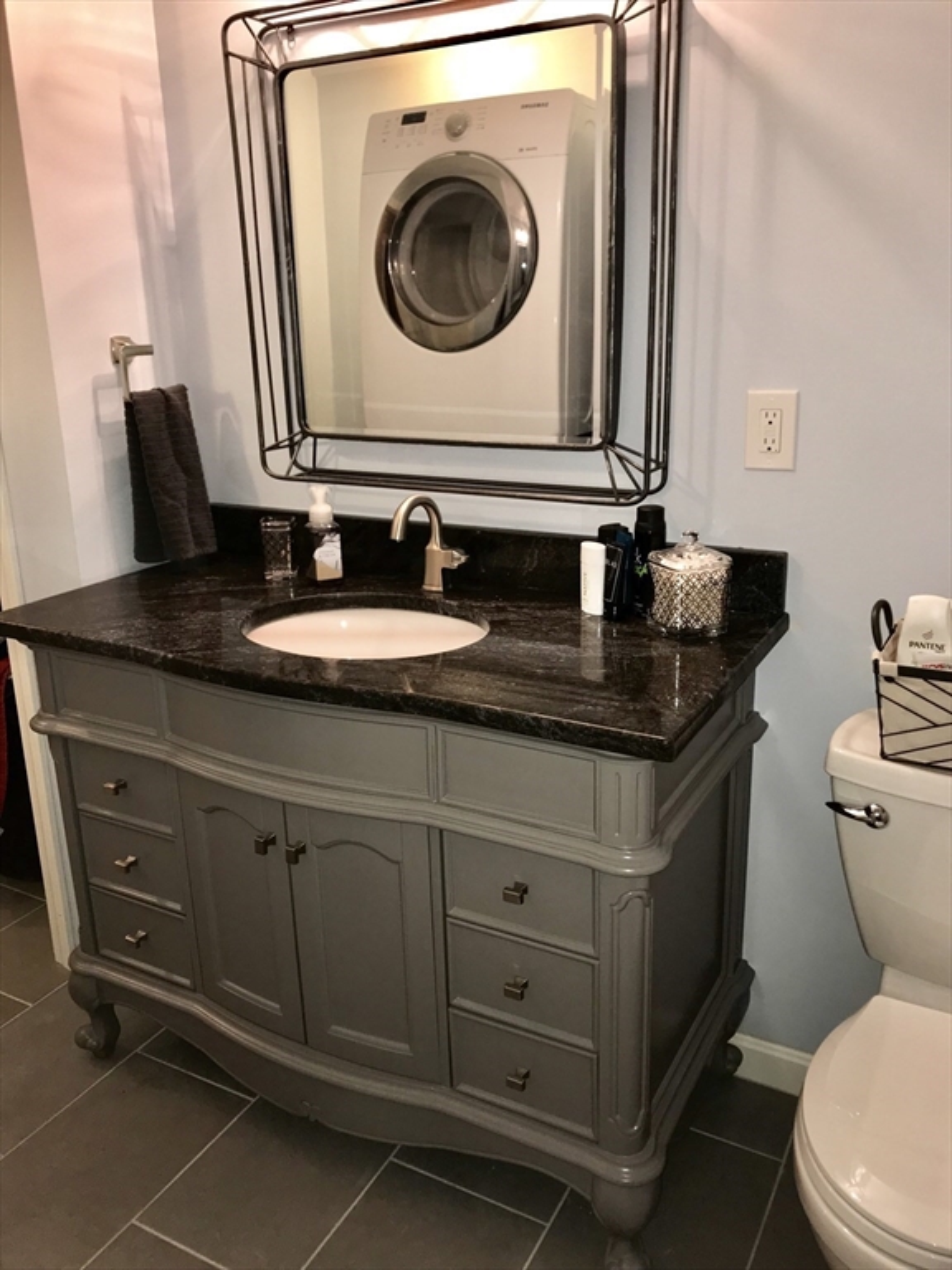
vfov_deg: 63.4
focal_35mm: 28
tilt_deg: -17.5
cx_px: 476
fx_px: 1027
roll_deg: +1.3
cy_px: 635
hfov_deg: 49.7
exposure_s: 1/30
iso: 32
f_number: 1.8
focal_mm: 3.99
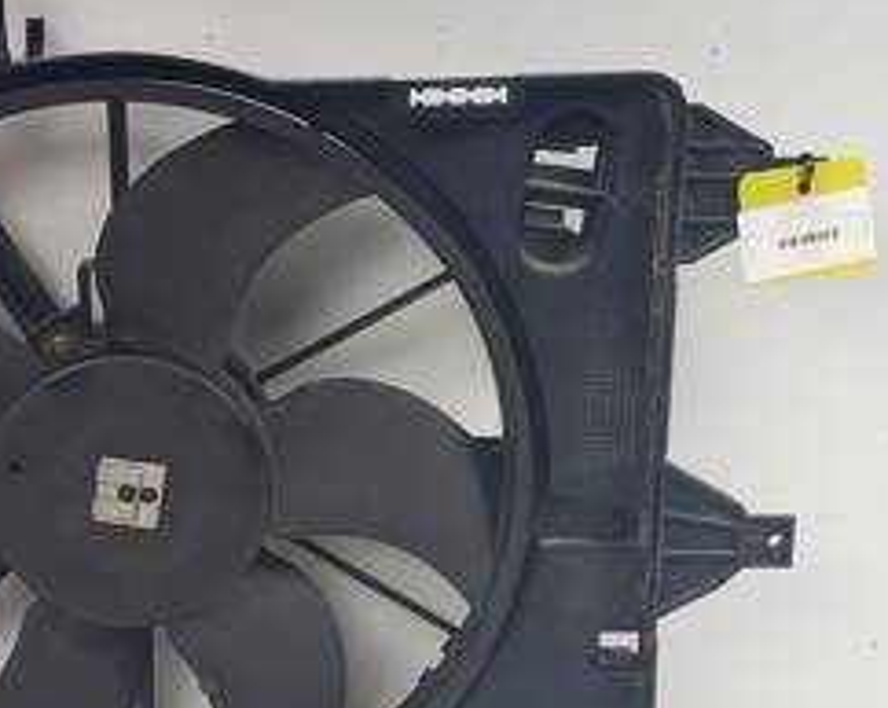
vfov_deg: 35.2
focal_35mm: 42
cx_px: 231
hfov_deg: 42.6
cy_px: 477
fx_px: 1102
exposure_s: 1/100
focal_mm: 4.3
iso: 50
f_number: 2.4
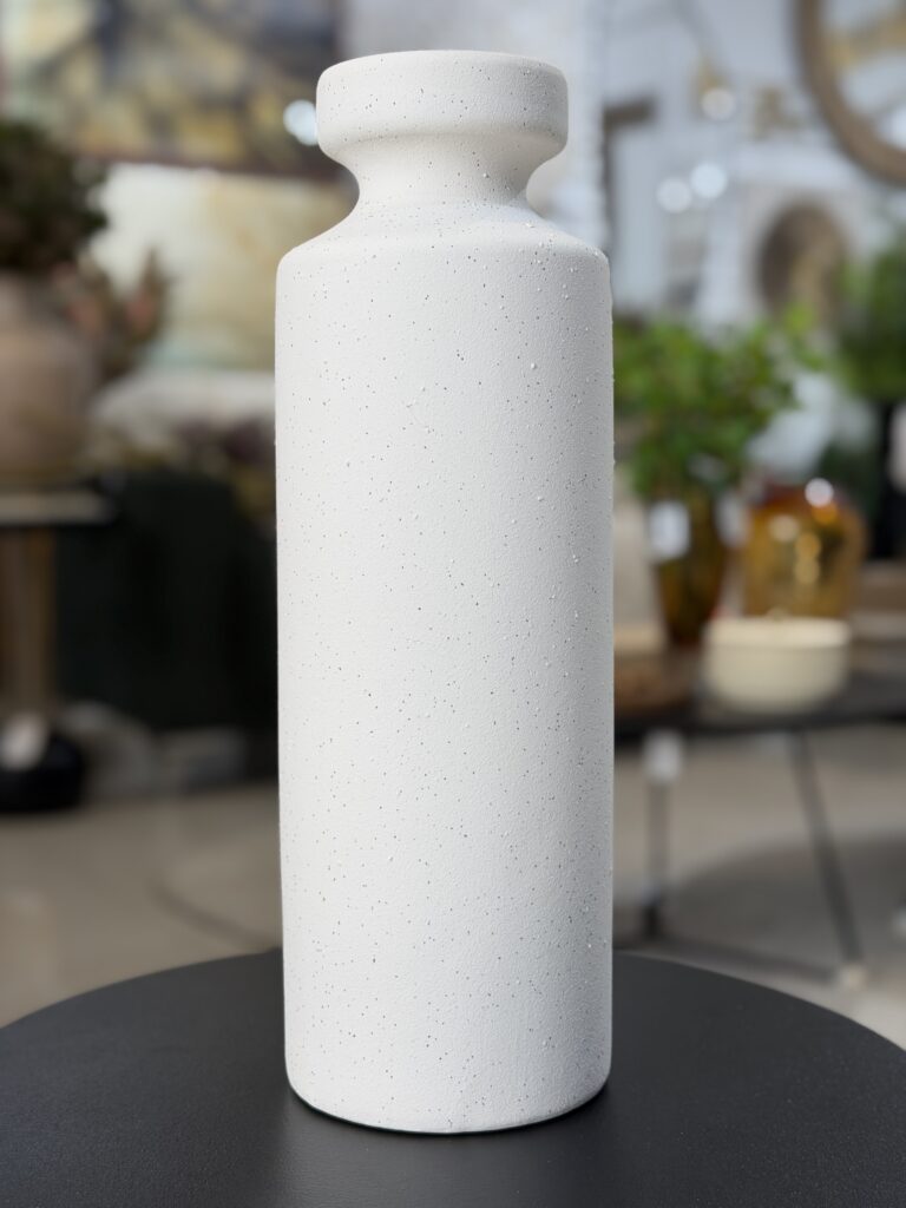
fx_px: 1675
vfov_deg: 39.7
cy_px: 604
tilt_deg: -5.1
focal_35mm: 48
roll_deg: +0.7
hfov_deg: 30.3
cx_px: 453
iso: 80
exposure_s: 1/120
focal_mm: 6.76
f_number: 1.78
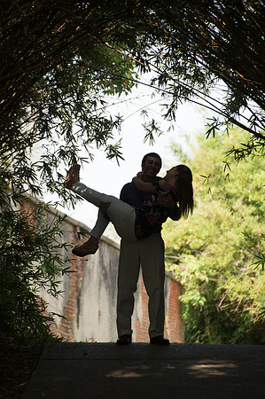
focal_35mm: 200
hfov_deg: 6.9
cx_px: 132
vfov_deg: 10.3
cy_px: 200
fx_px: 2213
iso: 200
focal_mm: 200
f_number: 5
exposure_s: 1/320
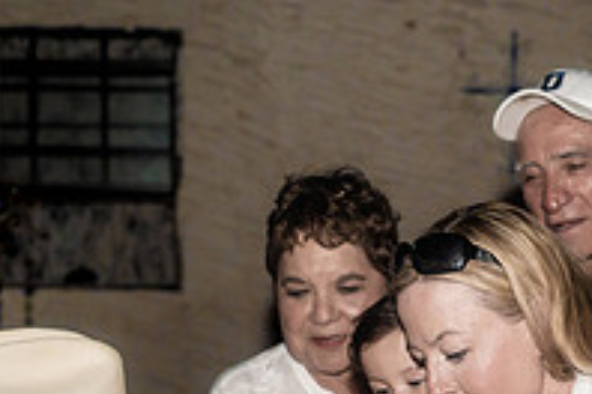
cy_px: 521
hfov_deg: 17.4
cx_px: 431
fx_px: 1924
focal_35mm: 117
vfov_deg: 11.4
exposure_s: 1/200
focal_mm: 40
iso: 2000
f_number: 3.2
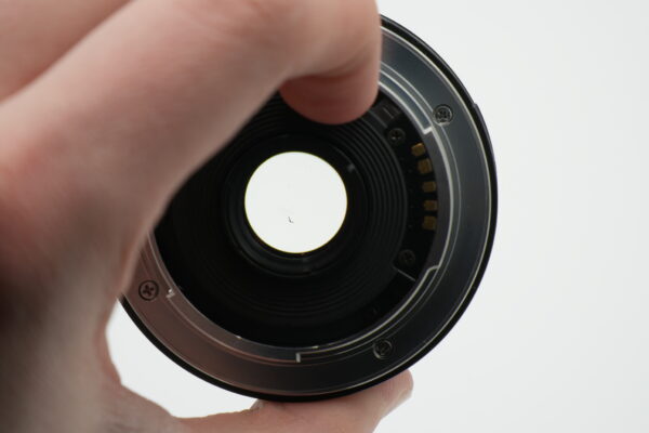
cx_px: 324
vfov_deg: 13.0
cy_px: 216
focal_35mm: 105
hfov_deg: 19.5
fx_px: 1893
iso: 320
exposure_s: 1/125
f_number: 11
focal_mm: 70
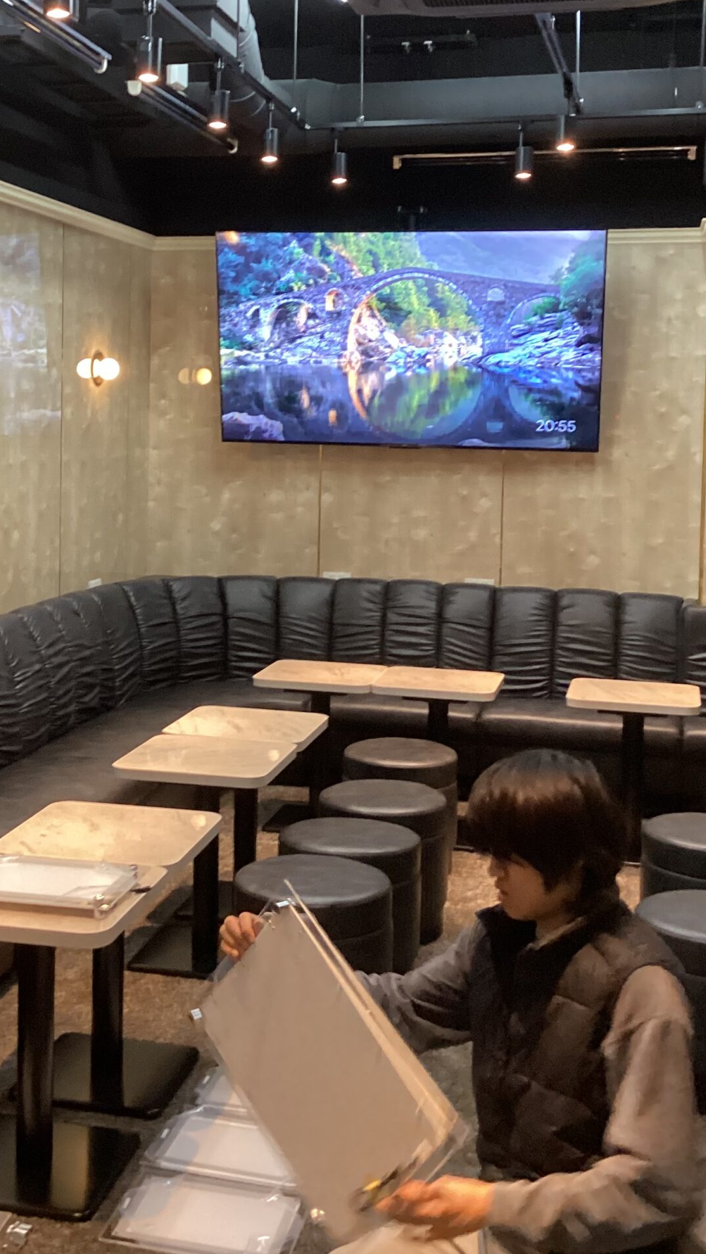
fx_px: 1497
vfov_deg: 45.2
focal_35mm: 45
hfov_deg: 26.4
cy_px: 487
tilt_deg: -3.0
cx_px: 242
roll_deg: -1.9
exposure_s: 1/33
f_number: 2.4
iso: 320
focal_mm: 3.3
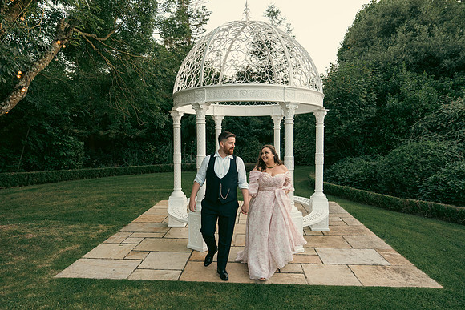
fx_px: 310
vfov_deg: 53.2
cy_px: 155
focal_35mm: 24
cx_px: 232
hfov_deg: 73.7
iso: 800
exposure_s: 1/200
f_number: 3.5
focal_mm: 24
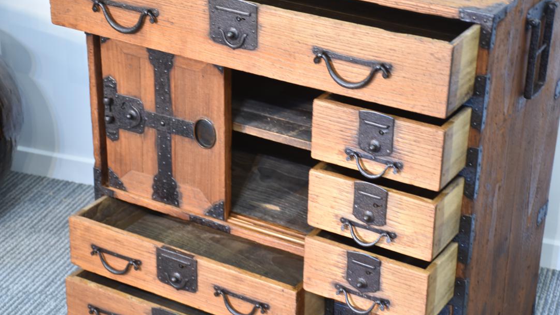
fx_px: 1218
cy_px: 175
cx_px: 281
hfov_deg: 25.9
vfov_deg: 14.7
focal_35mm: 82
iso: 400
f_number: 4.8
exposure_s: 1/10
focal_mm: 52
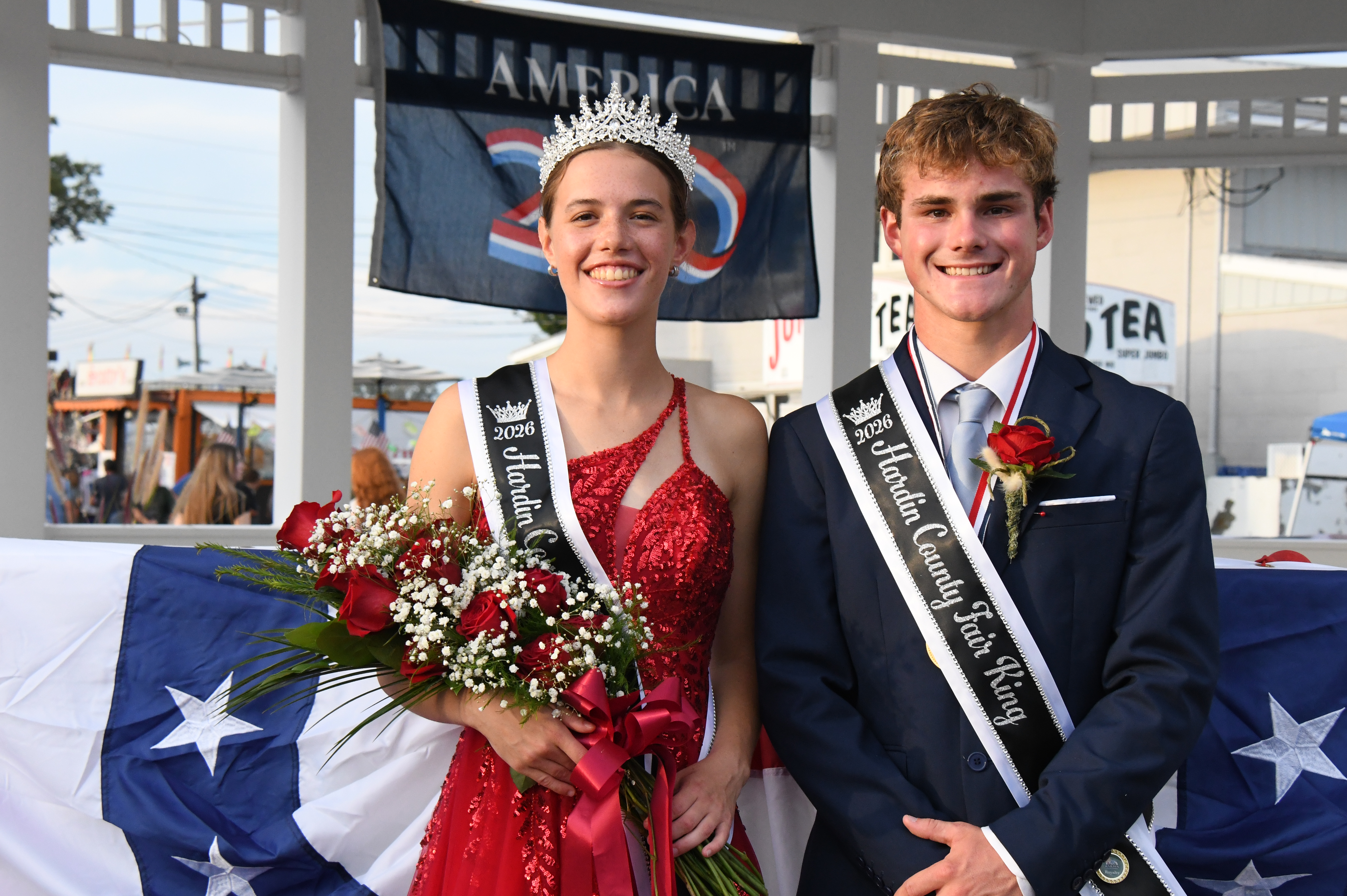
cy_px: 448
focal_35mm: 78
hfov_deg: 26.0
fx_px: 2917
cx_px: 674
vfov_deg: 17.5
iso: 2000
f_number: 9
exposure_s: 1/640
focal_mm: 52
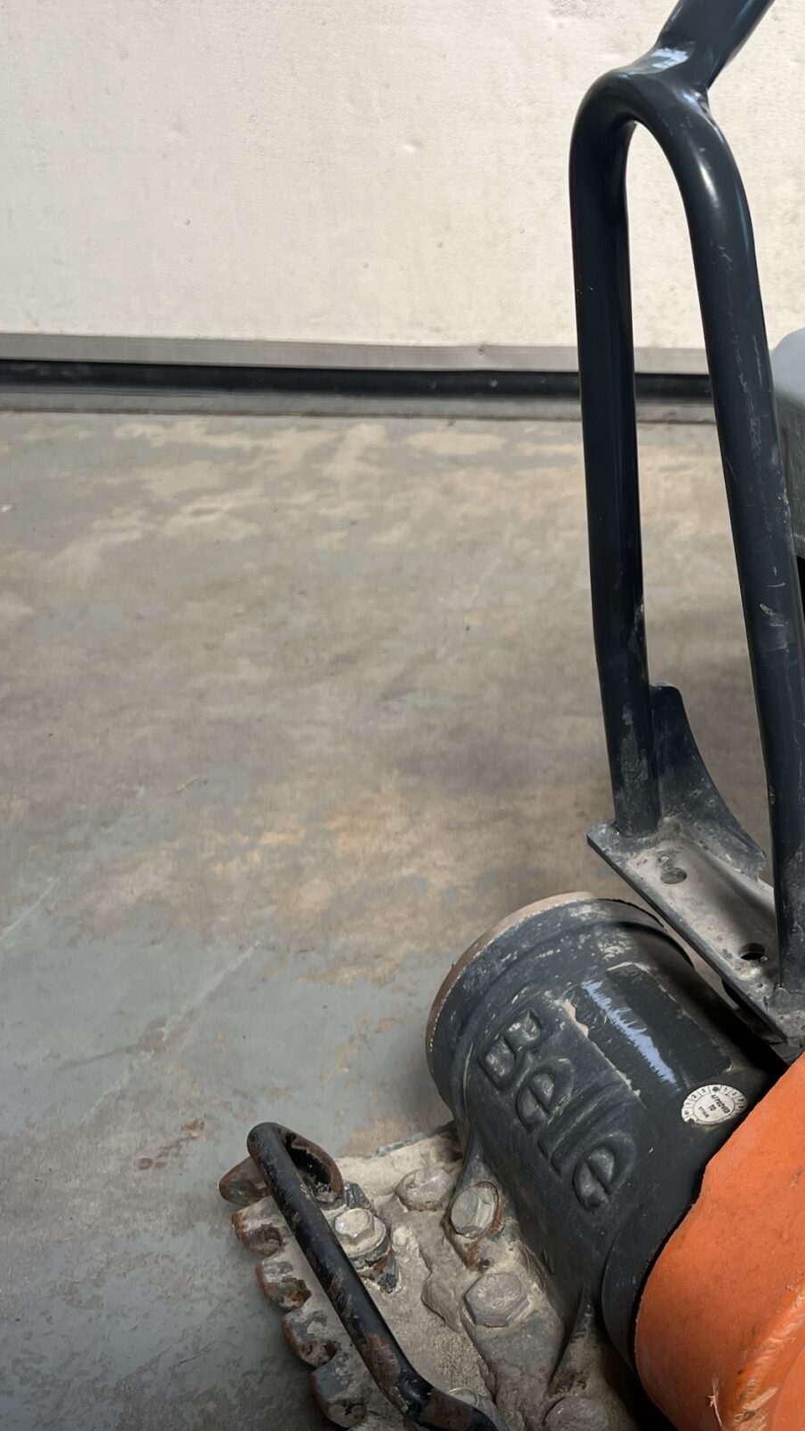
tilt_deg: -28.1
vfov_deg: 45.4
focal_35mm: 45
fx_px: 1708
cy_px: 662
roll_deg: -0.9
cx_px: 932
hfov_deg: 24.4
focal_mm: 5.7
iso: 40
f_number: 1.5
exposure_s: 1/121
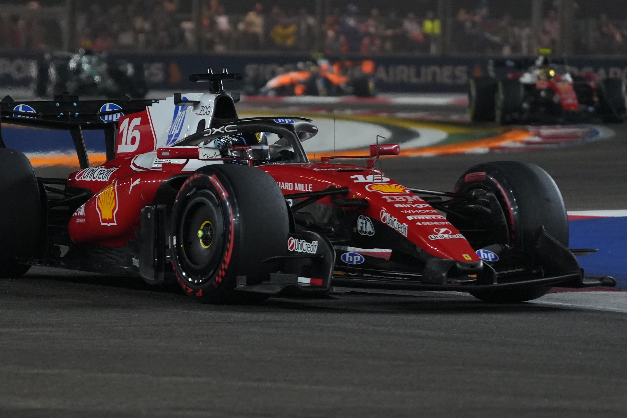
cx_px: 195
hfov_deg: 4.9
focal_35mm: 417
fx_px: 7262
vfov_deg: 3.3
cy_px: 141
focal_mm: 200
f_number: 4
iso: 3200
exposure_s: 1/2500
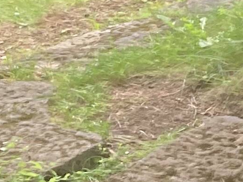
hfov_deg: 8.1
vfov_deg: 6.7
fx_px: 1523
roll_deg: +0.2
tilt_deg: -10.6
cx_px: 669
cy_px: -164
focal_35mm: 217
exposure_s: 1/60
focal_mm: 3.99
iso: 125
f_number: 1.8
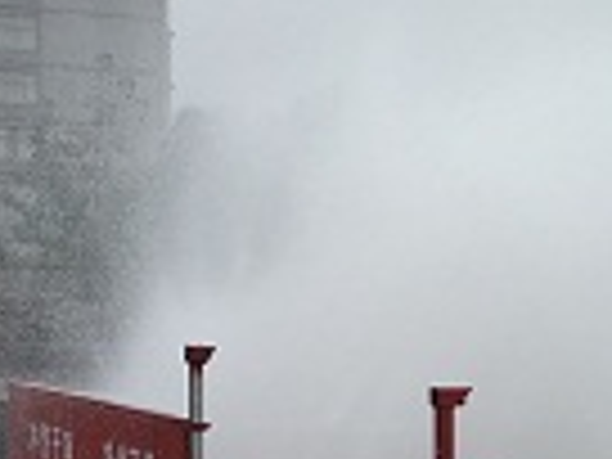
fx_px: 2263
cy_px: 418
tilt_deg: -2.8
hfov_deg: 14.2
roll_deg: -0.7
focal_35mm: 128
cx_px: 963
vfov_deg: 11.5
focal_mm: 4.15
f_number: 2.2
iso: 25
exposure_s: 1/549
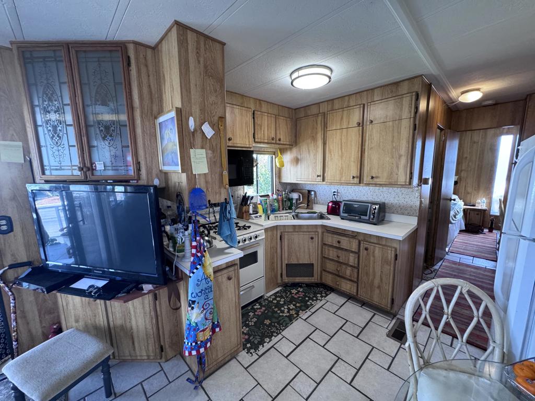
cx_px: 268
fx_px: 216
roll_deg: +0.9
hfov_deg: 102.1
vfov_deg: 85.7
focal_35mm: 14
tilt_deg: -10.0
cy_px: 200
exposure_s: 1/120
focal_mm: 2.22
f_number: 2.2
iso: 250
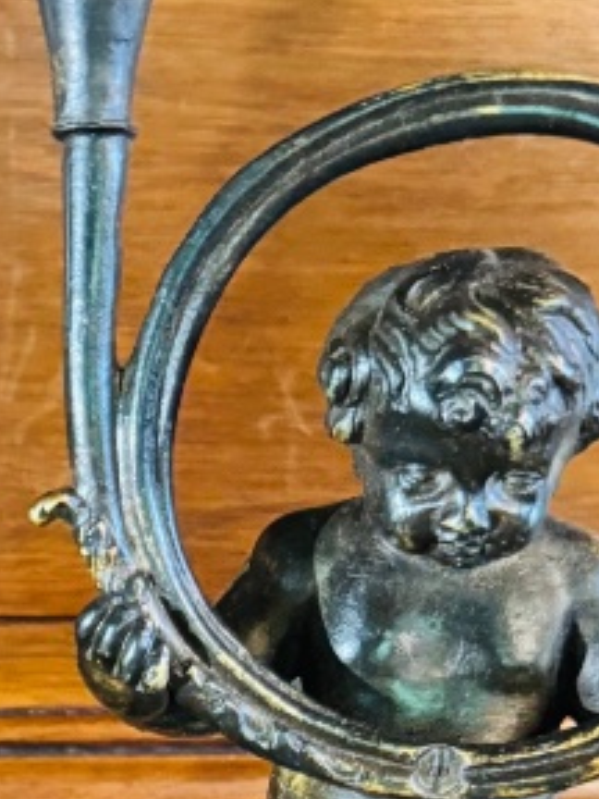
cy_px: 771
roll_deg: +1.0
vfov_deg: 19.2
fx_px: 2307
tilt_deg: -16.5
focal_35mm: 100
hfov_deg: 14.0
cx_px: -261
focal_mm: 6.76
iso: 800
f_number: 1.78
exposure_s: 1/33
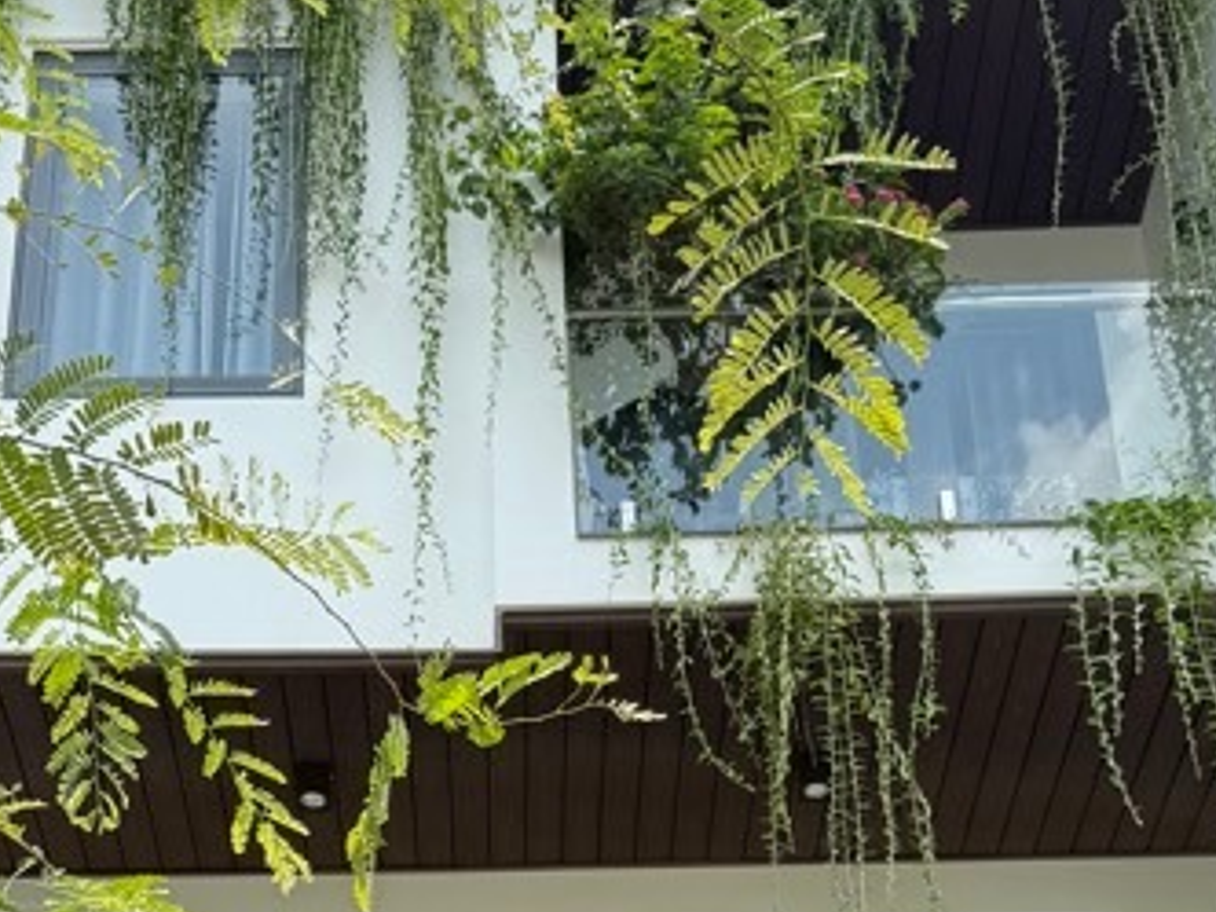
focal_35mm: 74
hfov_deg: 26.3
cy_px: 1088
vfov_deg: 18.8
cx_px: 564
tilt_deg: +29.6
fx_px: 2599
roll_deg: +1.4
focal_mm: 6.76
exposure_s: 1/1493
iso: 80
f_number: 1.78
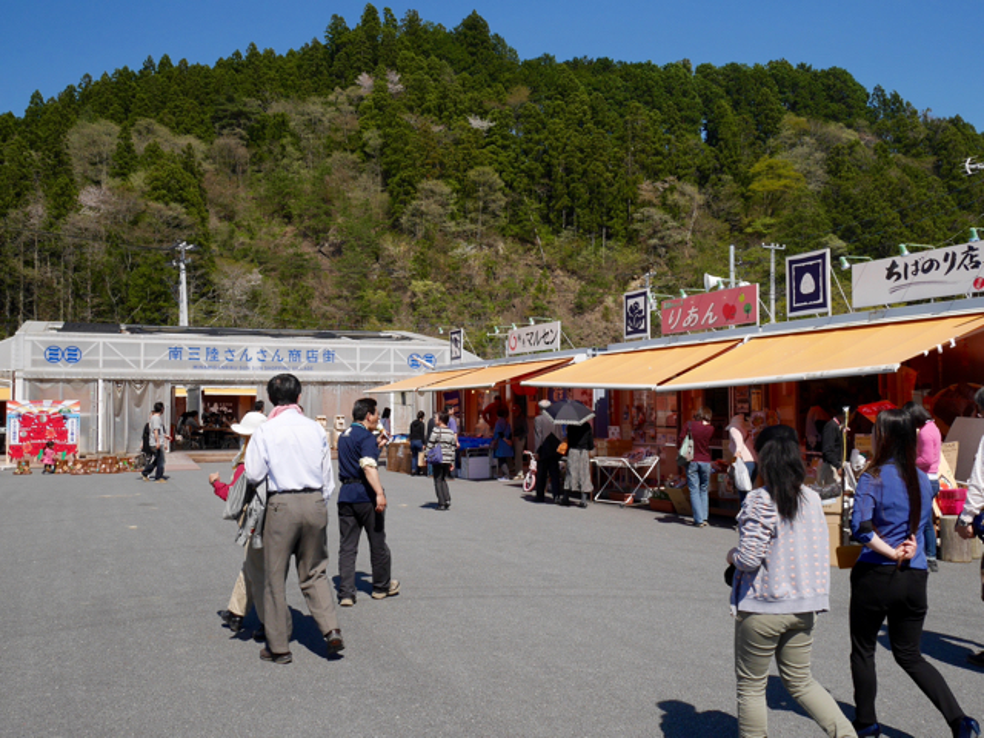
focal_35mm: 34
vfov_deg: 41.8
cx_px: 492
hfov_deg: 54.0
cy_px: 369
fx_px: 966
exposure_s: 1/400
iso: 200
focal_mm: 17
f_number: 9
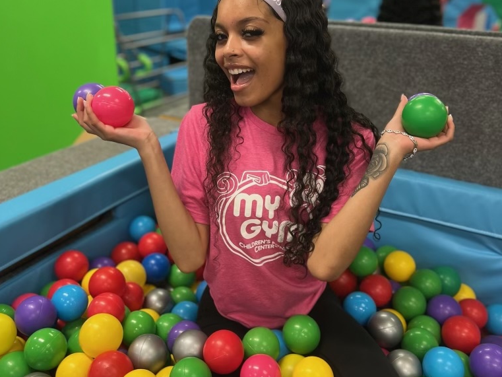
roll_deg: -1.5
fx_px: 508
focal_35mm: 35
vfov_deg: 40.6
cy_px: 153
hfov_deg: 52.6
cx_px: 249
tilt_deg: -19.4
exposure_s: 1/60
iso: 100
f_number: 1.5
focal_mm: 5.7
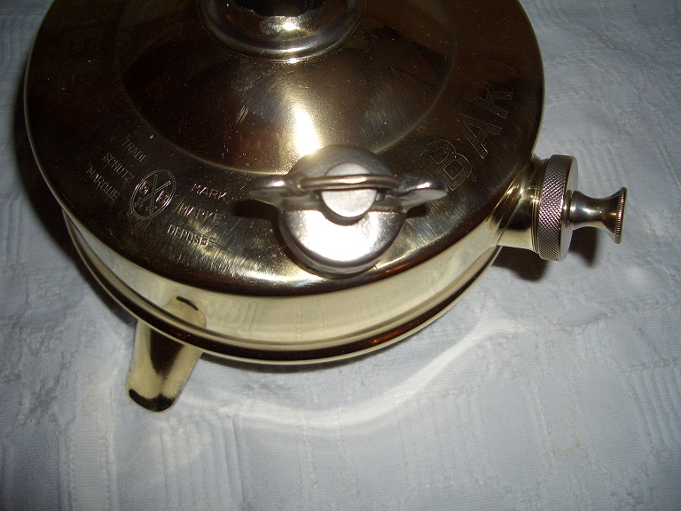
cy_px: 256
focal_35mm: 35
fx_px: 689
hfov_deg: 52.6
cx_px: 340
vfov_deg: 40.7
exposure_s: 1/60
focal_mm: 5.8
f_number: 2.6
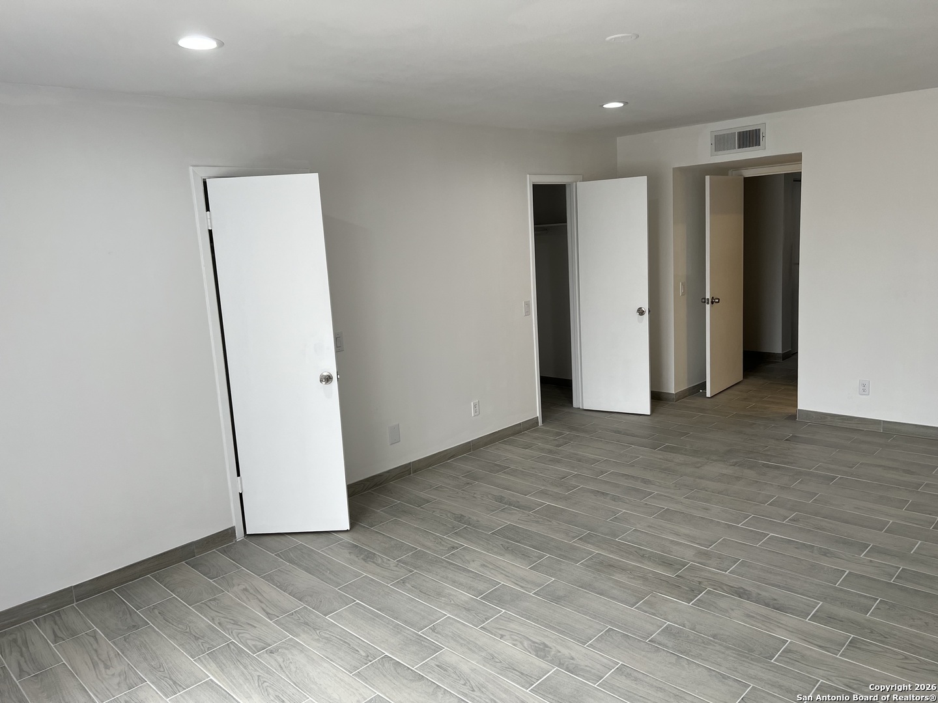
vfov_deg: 53.1
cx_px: 469
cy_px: 352
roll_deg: +3.4
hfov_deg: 67.3
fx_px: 705
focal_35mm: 26
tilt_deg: -9.2
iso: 50
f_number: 1.5
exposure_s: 1/121
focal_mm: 5.7
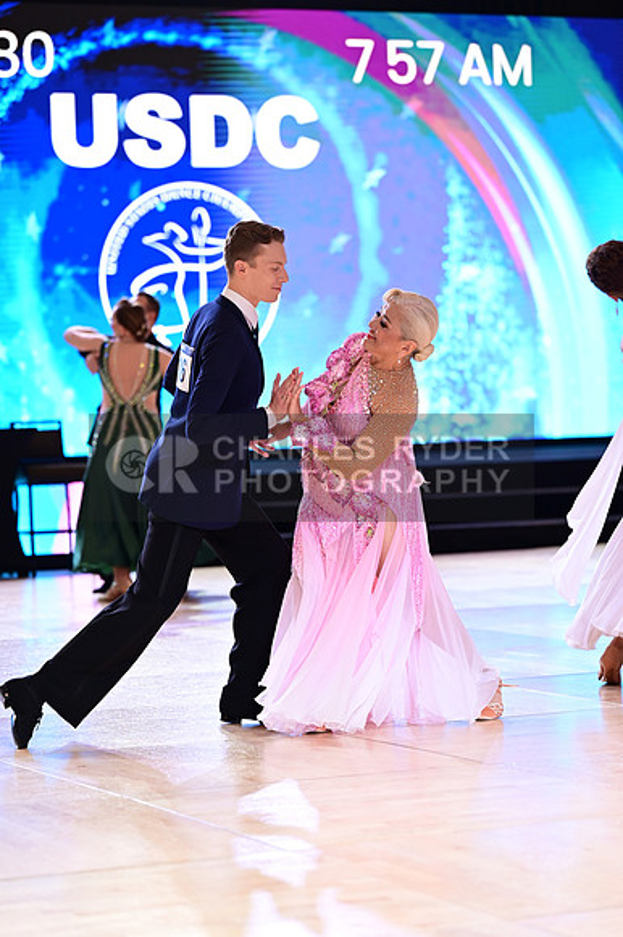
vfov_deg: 18.6
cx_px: 312
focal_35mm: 110
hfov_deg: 12.4
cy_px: 468
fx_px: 2859
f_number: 2.8
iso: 2000
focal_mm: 110
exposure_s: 1/400
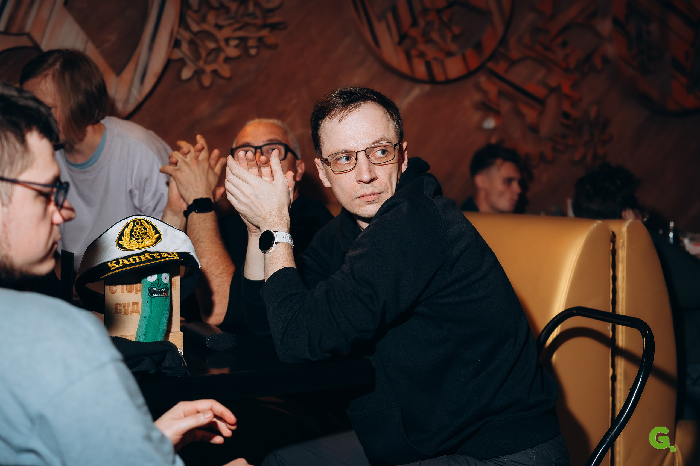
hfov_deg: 39.0
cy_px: 215
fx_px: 988
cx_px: 369
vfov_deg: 26.6
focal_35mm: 51
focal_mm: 47
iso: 1250
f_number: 2.8
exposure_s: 1/160
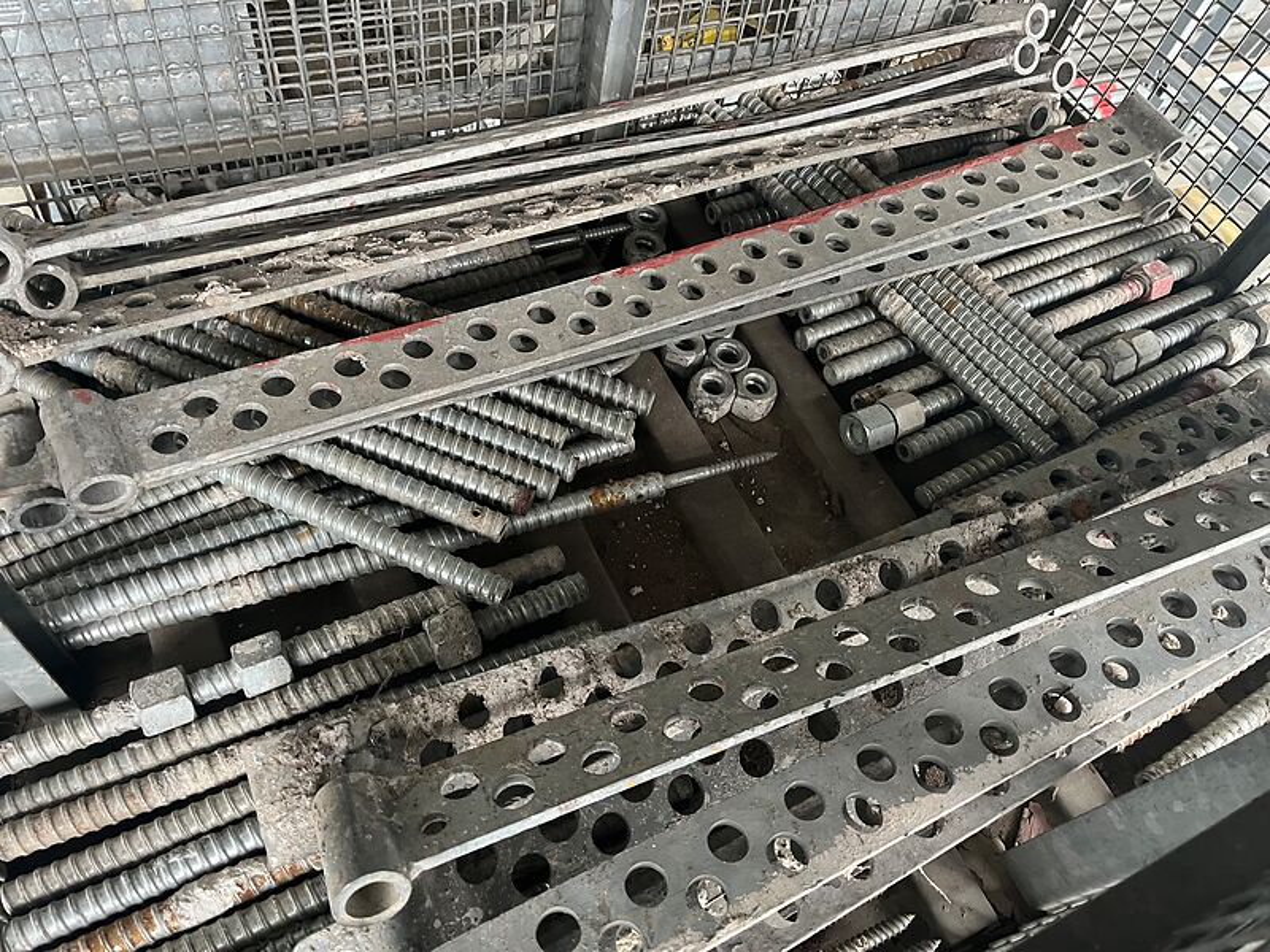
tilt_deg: -54.4
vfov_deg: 53.1
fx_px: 954
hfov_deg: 67.3
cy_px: 476
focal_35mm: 26
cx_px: 635
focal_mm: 5.1
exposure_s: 1/60
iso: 320
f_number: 1.6
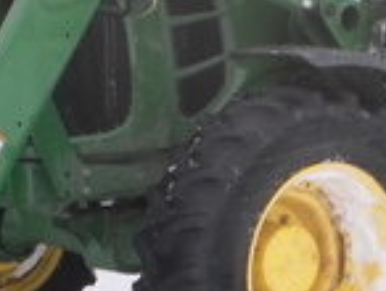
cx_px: 161
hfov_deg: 14.7
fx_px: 1497
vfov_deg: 11.1
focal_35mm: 134
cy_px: 201
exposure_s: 1/200
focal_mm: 6.3
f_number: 3.1
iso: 100
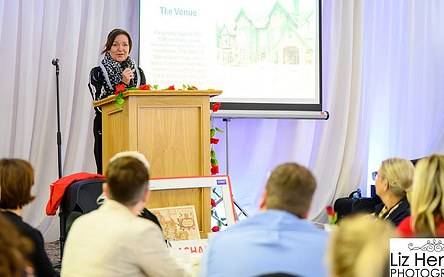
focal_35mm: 120
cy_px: 107
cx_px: 195
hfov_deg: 17.4
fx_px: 1452
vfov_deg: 10.9
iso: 12800
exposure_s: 1/200
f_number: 2.8
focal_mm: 91
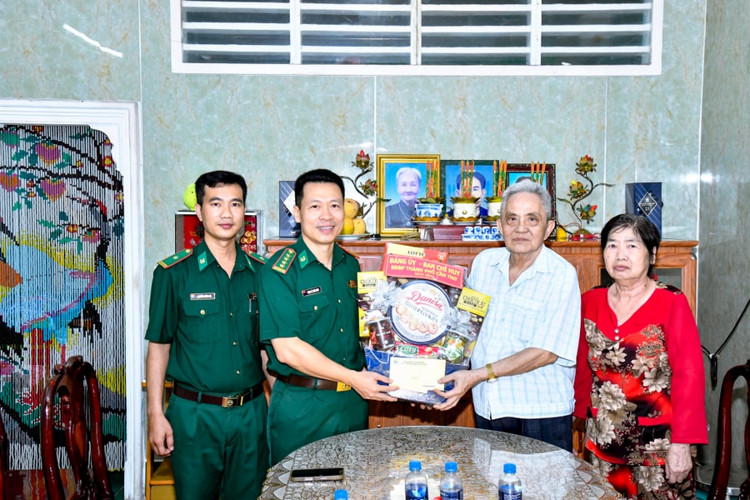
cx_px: 375
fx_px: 792
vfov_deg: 35.1
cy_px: 250
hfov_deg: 50.7
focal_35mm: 38
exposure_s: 1/125
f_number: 10
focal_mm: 38
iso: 4000
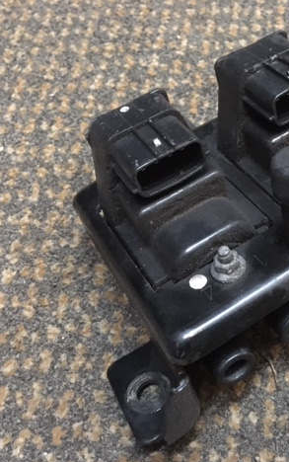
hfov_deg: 29.5
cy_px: 236
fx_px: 529
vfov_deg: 47.2
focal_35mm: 42
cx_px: 253
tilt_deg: -62.9
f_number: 2.2
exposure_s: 1/17
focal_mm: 4.15
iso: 640
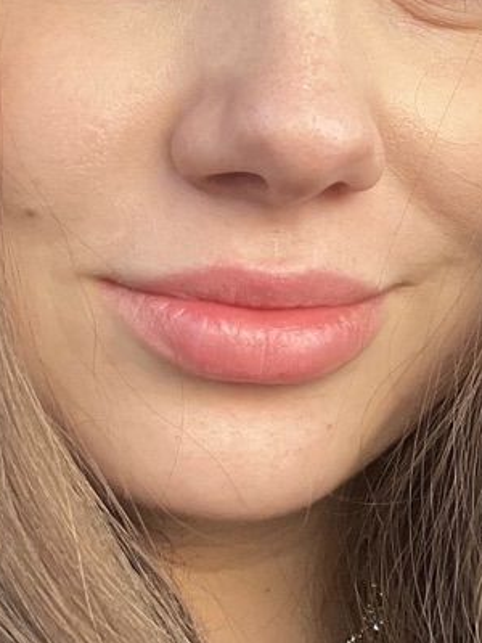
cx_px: 212
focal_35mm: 90
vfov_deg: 21.8
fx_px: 1671
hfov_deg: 16.4
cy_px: 309
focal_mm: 2.71
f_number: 2.2
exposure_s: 1/111
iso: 100
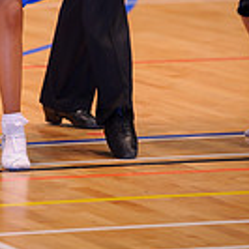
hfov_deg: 3.3
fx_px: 4313
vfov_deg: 3.3
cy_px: -137
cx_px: -20
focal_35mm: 530
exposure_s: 1/200
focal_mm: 185
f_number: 2.8
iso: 800
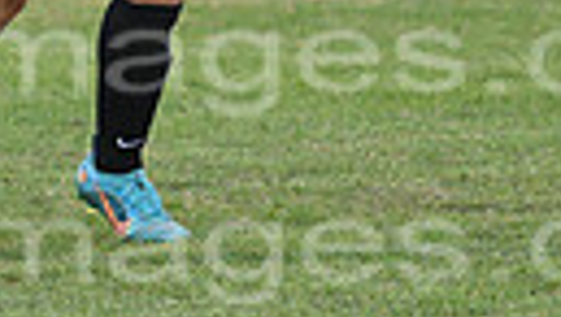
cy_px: -224
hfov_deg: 2.1
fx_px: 15215
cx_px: -148
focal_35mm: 1021
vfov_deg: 1.2
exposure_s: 1/800
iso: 1400
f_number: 2.8
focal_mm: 145
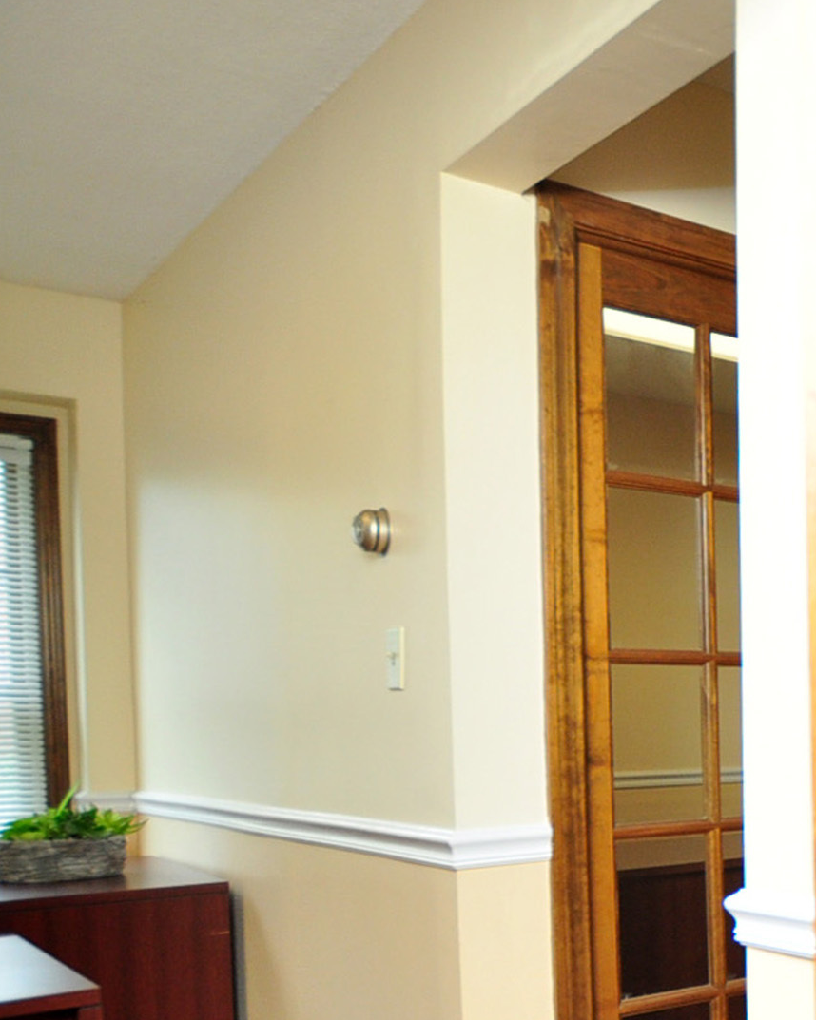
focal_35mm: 38
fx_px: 1147
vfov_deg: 45.3
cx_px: 1296
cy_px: 827
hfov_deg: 25.8
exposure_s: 1/200
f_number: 3.5
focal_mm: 10
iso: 500
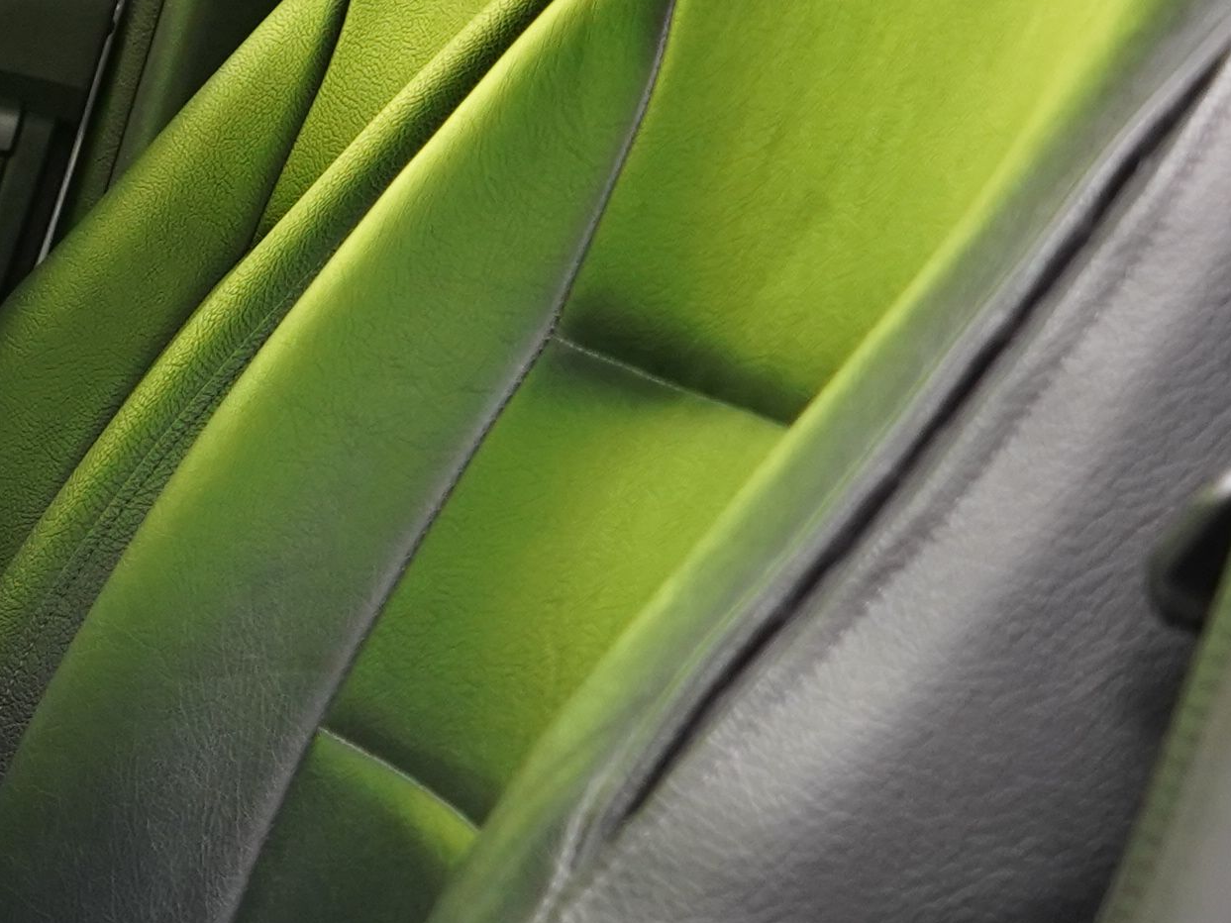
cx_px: -739
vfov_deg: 11.4
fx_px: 4623
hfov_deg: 14.0
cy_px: 745
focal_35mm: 130
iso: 1600
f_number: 5
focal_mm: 28
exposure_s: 1/20
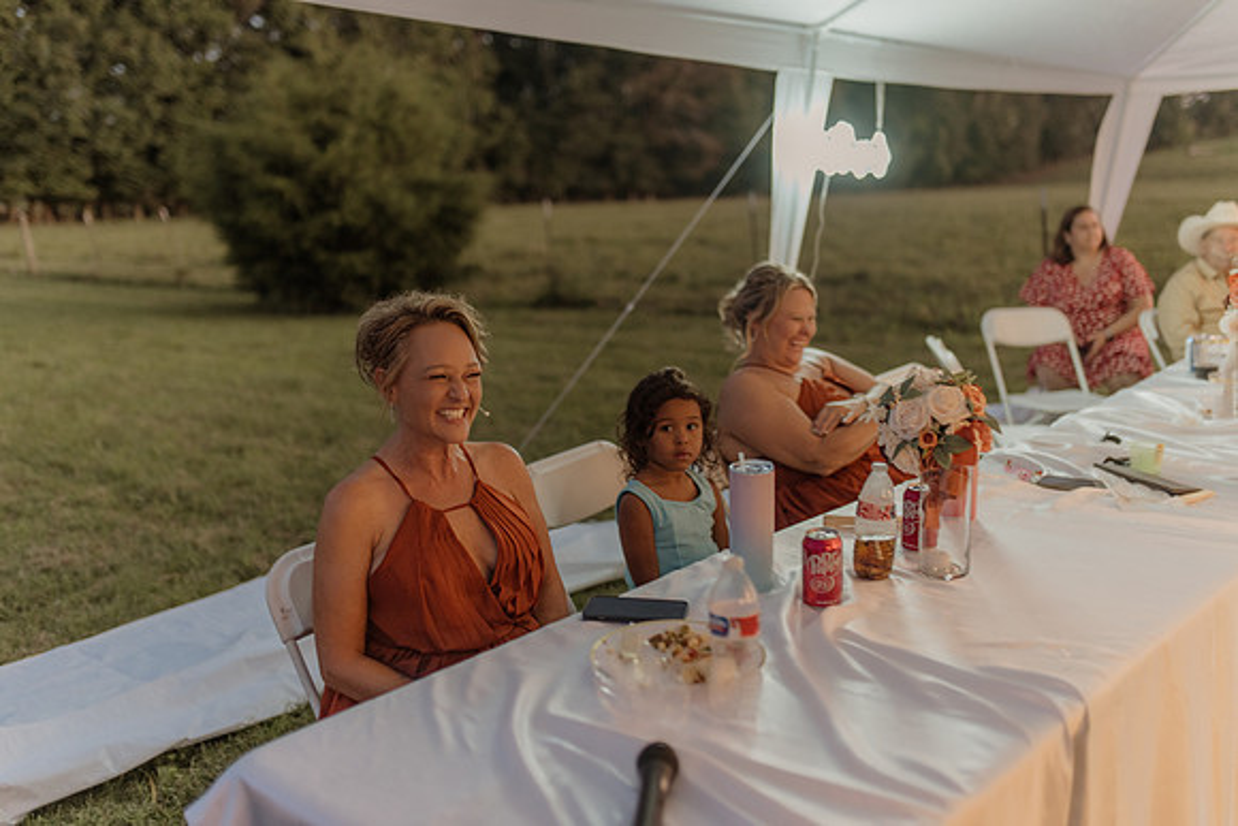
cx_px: 619
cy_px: 413
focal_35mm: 35
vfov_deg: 37.9
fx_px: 1204
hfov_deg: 54.4
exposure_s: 1/125
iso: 800
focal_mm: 35
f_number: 1.4
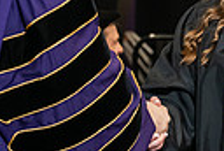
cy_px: 1
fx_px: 1971
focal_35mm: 316
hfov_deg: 6.5
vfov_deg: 4.4
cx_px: 156
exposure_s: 1/200
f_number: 5
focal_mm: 70
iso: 2500
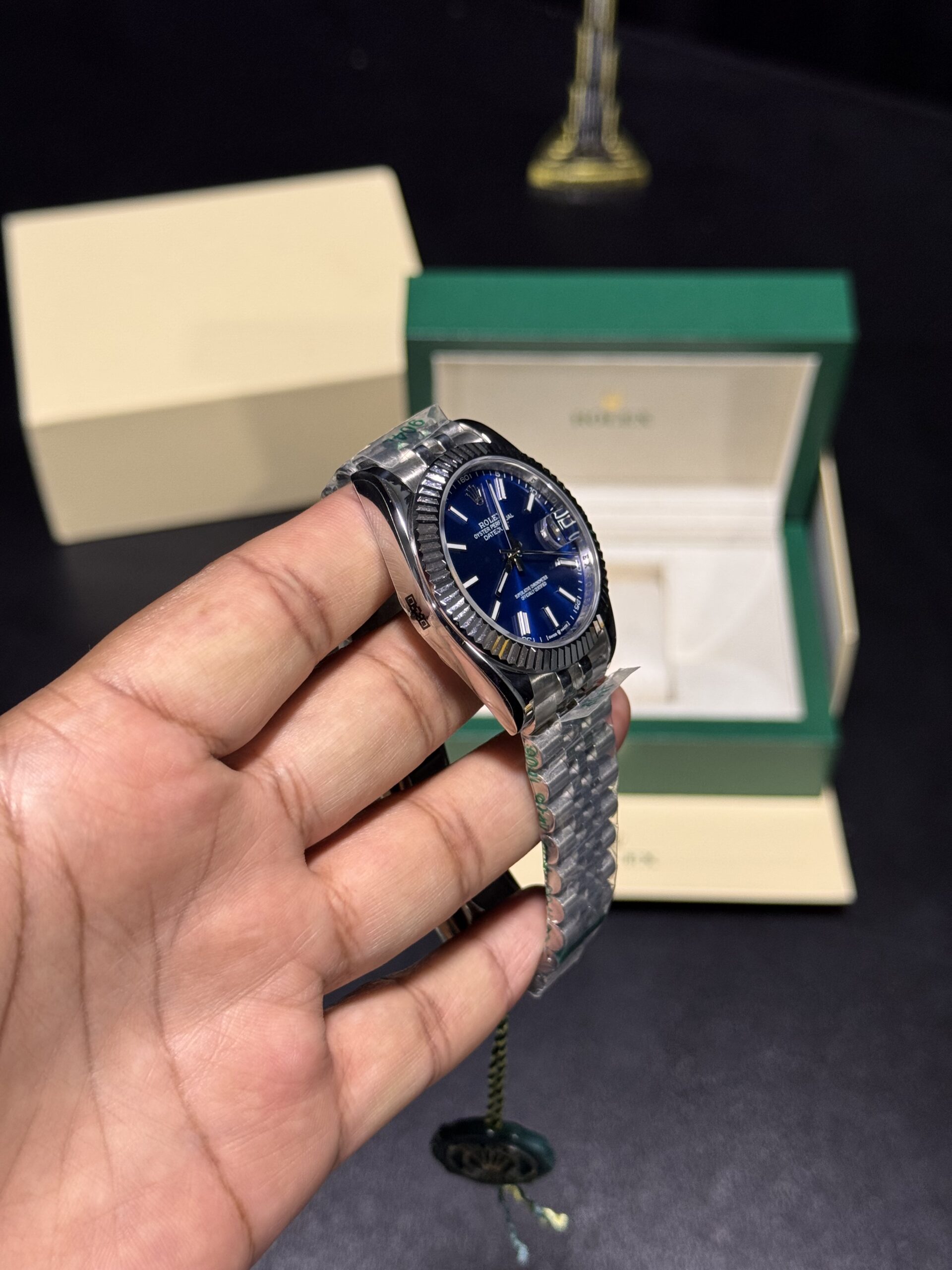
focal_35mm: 48
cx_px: 476
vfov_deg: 39.7
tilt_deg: -51.8
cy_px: 635
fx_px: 1760
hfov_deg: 30.3
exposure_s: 1/50
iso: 100
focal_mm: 6.76
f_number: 1.78
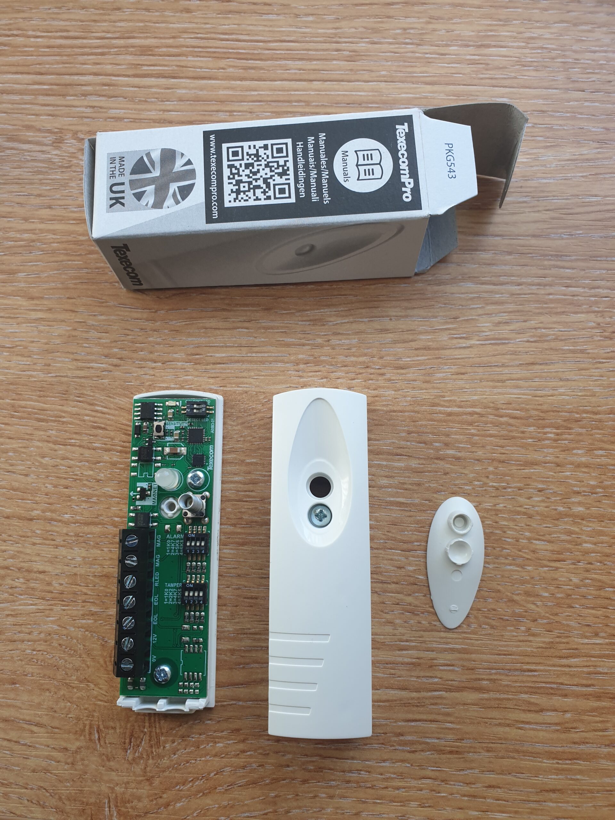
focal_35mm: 26
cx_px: 308
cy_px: 410
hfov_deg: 53.1
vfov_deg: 67.3
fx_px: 616
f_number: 2.4
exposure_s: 1/100
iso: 64
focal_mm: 4.3
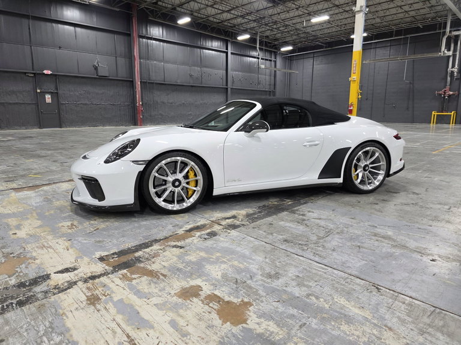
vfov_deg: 58.9
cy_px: 172
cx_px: 230
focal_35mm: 23
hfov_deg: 73.9
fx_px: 306
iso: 250
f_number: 1.7
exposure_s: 1/120
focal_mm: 6.3
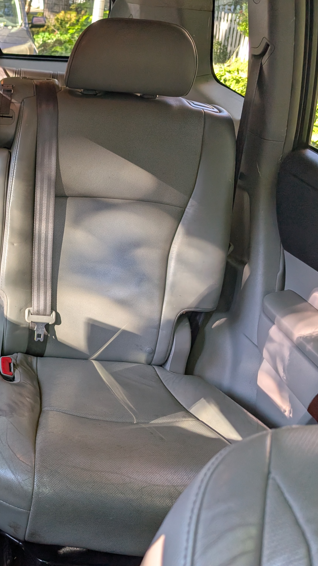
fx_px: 525
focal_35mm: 35
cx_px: -52
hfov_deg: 29.5
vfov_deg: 56.6
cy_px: 282
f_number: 1.68
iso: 574
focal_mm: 6.9
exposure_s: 1/282
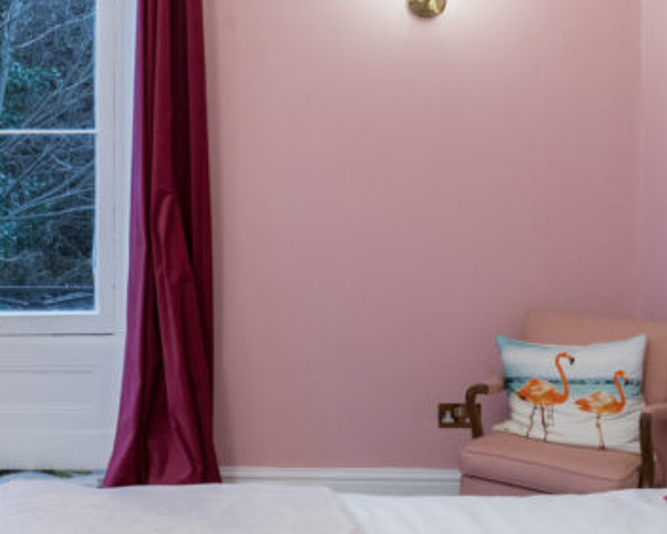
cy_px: 131
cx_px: -28
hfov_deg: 28.6
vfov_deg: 24.7
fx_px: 1205
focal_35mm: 61
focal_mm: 22
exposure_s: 1/20
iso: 1600
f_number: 11
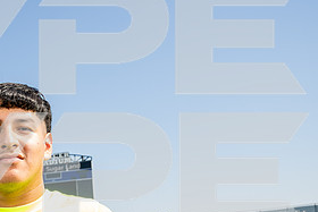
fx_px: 495
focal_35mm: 56
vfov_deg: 23.8
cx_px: 20
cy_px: 173
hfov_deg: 33.4
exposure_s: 1/125
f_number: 7.1
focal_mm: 27
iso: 50
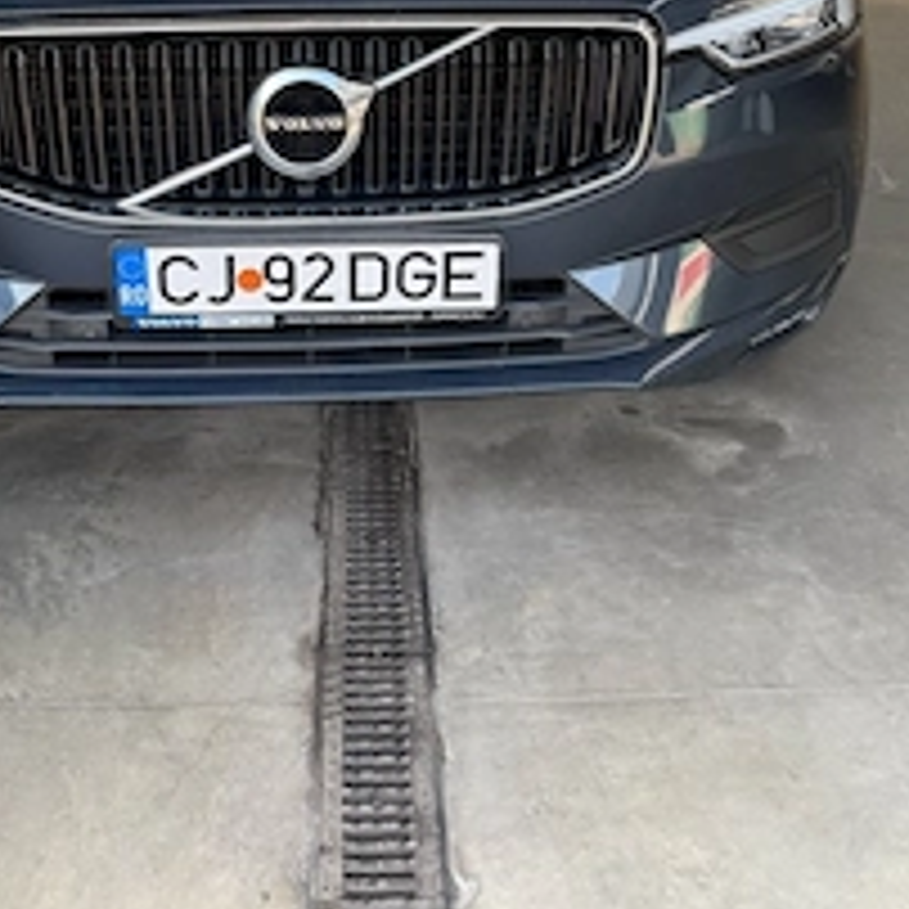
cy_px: 117
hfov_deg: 39.9
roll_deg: +0.2
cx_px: 364
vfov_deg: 37.8
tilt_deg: -15.2
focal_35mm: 42
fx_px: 1248
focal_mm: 6.76
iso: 100
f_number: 1.78
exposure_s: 1/273
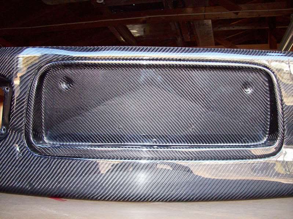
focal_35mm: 36
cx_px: 146
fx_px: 305
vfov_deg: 39.6
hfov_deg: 51.4
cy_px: 110
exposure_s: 1/64
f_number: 2.7
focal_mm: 6
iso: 140
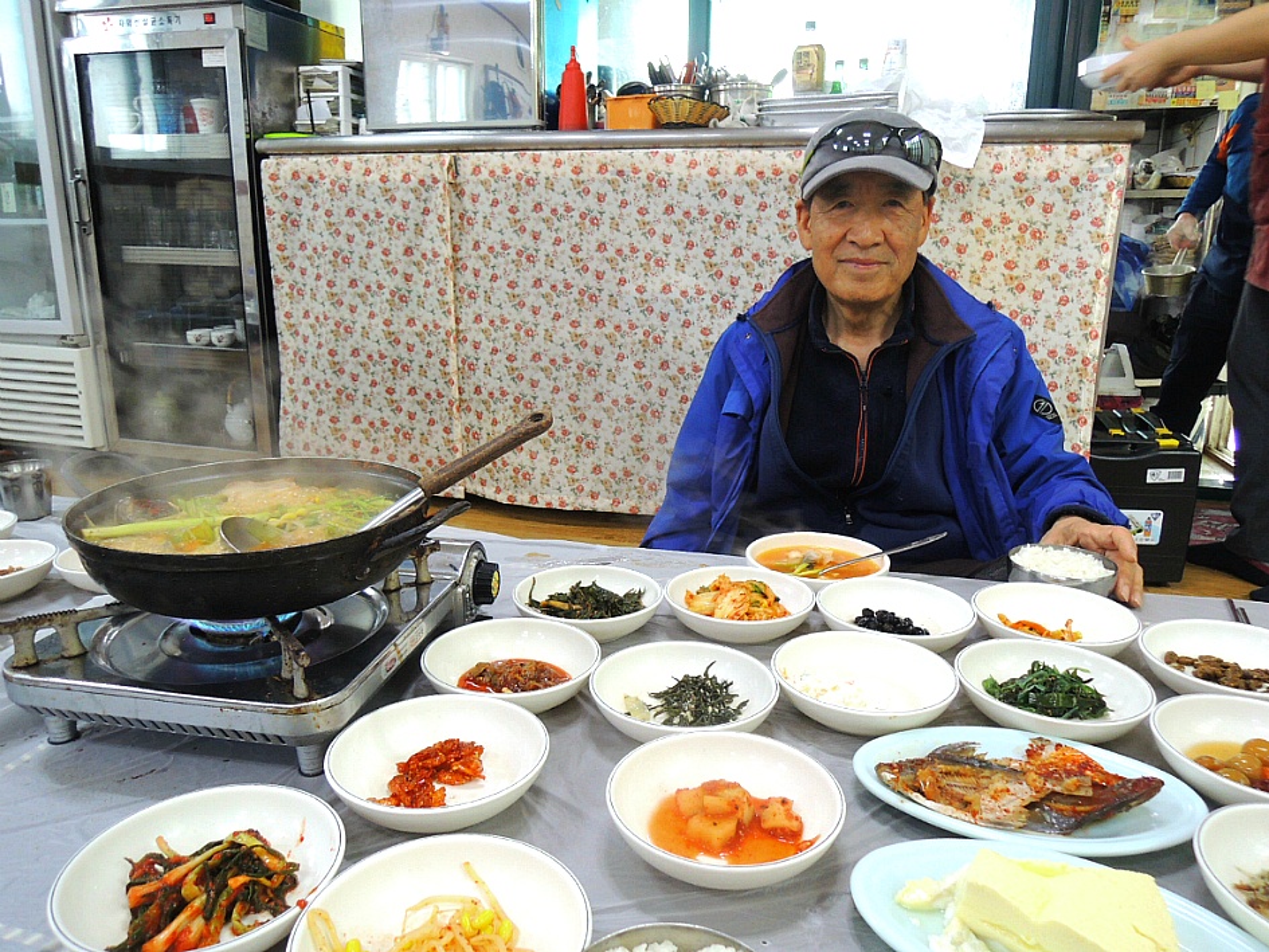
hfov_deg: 71.6
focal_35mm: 24
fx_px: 880
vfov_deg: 56.8
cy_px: 476
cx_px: 634
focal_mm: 4.3
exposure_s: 1/30
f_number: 2.8
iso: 280
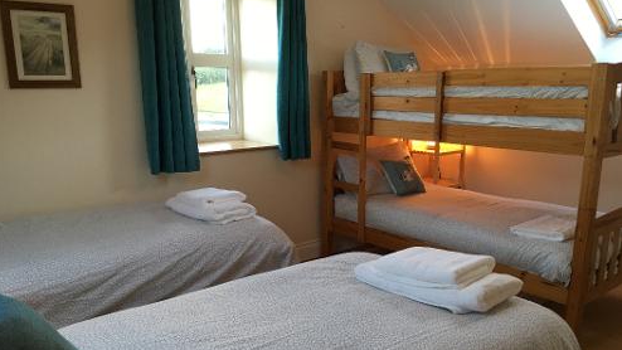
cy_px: 216
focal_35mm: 32
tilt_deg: -14.0
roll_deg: +0.3
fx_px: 528
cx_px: 308
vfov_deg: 36.5
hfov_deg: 61.0
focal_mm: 4.15
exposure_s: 1/33
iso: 100
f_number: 2.2
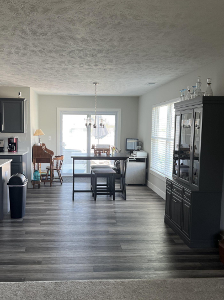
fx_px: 276
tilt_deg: -6.9
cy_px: 152
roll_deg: -1.3
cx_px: 92
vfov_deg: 56.8
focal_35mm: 32
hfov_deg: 44.0
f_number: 1.5
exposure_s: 1/60
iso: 80
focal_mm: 5.7
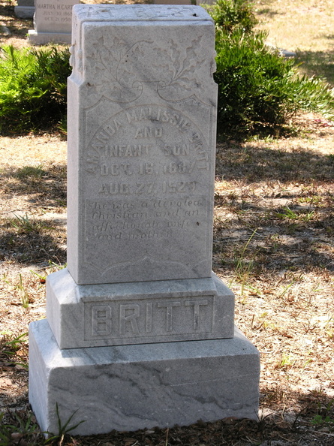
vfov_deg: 20.9
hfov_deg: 15.7
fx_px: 1210
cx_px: 167
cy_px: 223
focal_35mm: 94
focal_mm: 24
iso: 50
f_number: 5
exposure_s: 1/112
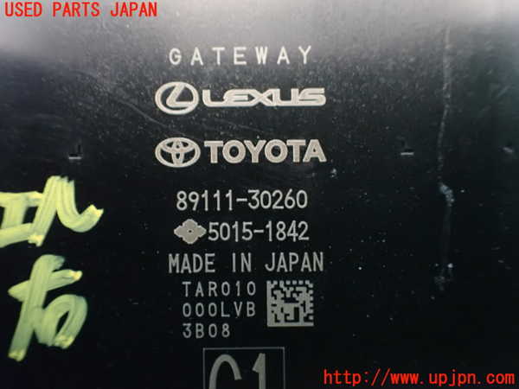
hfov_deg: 60.0
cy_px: 194
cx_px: 260
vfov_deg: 46.8
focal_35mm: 30
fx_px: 450
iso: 1600
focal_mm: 5.4
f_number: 2.3
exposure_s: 1/13
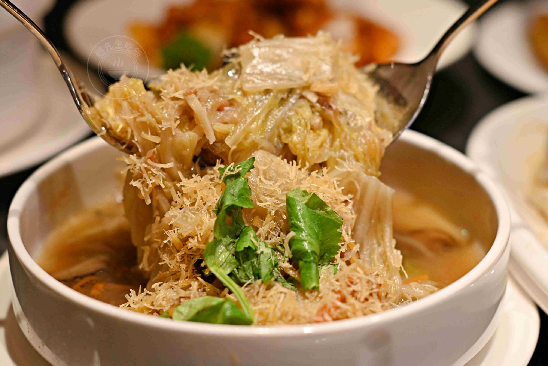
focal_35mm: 75
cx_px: 274
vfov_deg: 18.2
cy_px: 183
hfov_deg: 27.0
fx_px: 1142
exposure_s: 1/200
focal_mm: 50
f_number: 2.8
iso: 200
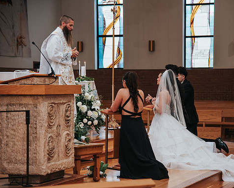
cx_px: 144
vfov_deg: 13.5
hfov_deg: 16.8
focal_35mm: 114
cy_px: 94
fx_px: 790
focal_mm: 92
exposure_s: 1/200
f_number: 4
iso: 1000
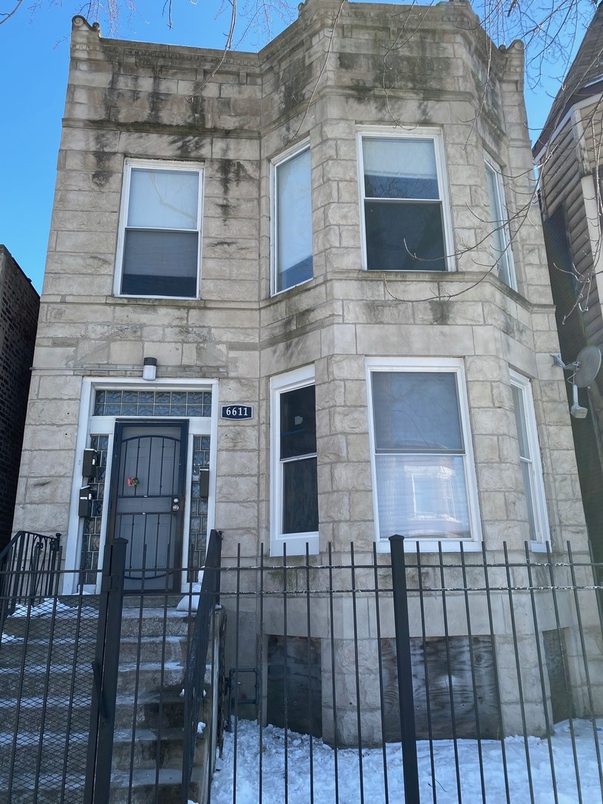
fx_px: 604
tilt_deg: +17.7
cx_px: 302
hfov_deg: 53.1
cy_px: 402
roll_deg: +0.4
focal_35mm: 26
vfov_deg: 67.3
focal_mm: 4.25
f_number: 1.8
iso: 32
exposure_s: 1/927
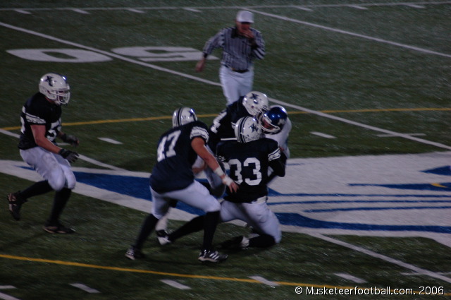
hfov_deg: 4.6
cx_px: 226
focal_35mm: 450
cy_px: 150
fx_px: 5630
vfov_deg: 3.0
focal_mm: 300
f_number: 5.6
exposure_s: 1/125
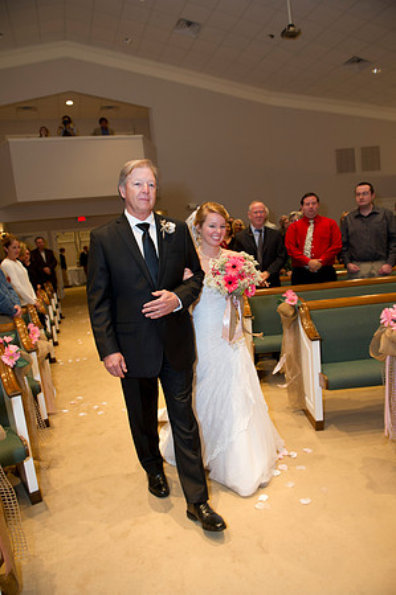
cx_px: 198
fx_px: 397
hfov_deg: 53.0
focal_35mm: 24
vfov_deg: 73.8
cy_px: 298
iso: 1250
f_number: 4
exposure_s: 1/80
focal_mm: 24
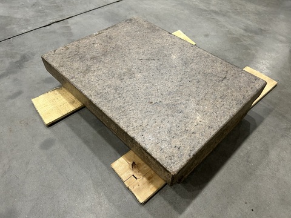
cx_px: 146
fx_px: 219
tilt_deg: -48.1
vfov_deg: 53.1
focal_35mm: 26
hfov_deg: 67.3
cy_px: 109
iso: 200
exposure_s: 1/60
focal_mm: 5.7
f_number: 1.5
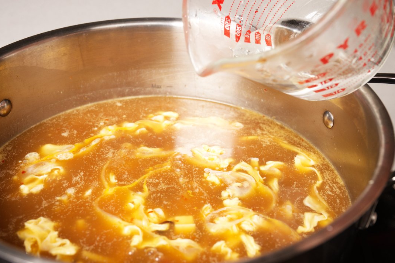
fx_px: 504
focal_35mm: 46
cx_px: 199
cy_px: 136
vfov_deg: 29.2
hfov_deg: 42.8
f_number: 7.1
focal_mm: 41
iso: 2000
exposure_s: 1/1250
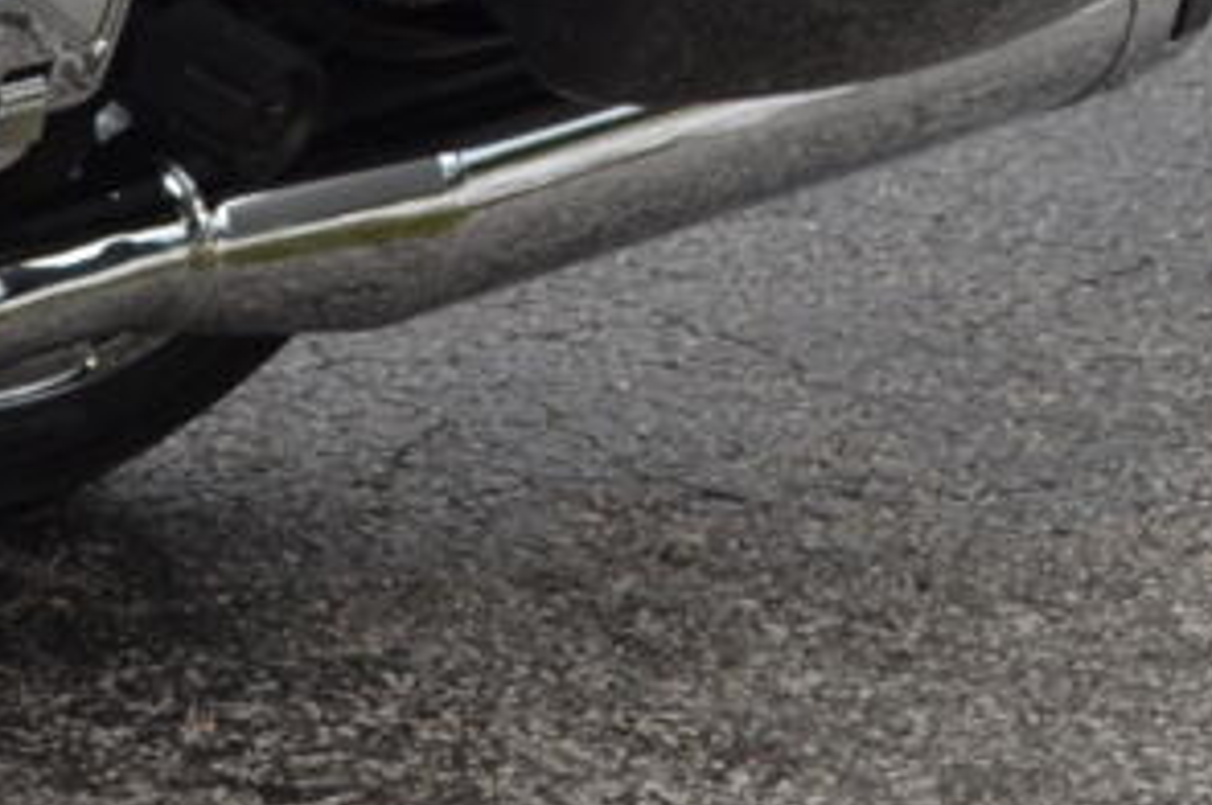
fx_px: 7533
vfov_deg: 5.9
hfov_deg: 8.4
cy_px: -967
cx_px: -1721
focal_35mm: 224
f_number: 7.1
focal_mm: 22
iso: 100
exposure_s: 1/200
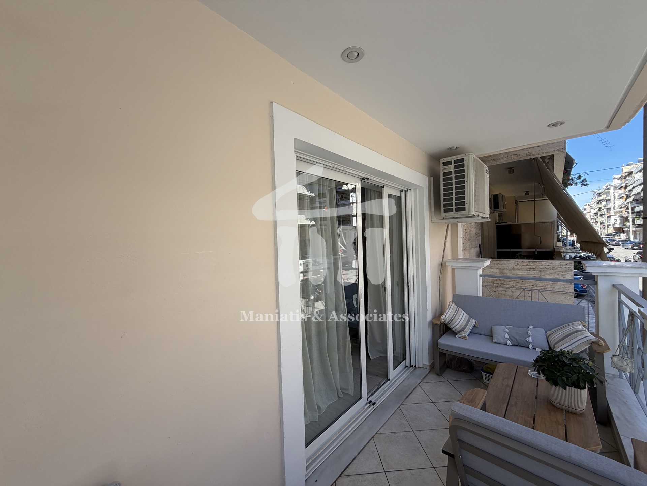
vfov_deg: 85.7
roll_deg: +1.4
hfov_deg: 102.1
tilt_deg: -0.6
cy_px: 243
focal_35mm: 14
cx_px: 324
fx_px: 262
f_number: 2.2
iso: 50
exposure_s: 1/502
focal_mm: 2.22
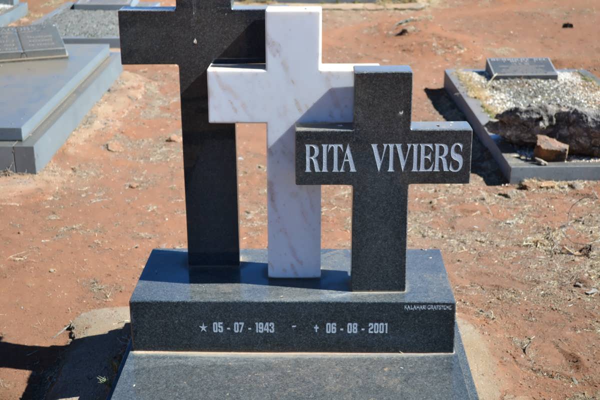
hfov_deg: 36.9
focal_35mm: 54
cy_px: 200
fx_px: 900
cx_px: 300
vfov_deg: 25.1
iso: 125
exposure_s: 1/125
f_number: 5.6
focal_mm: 36
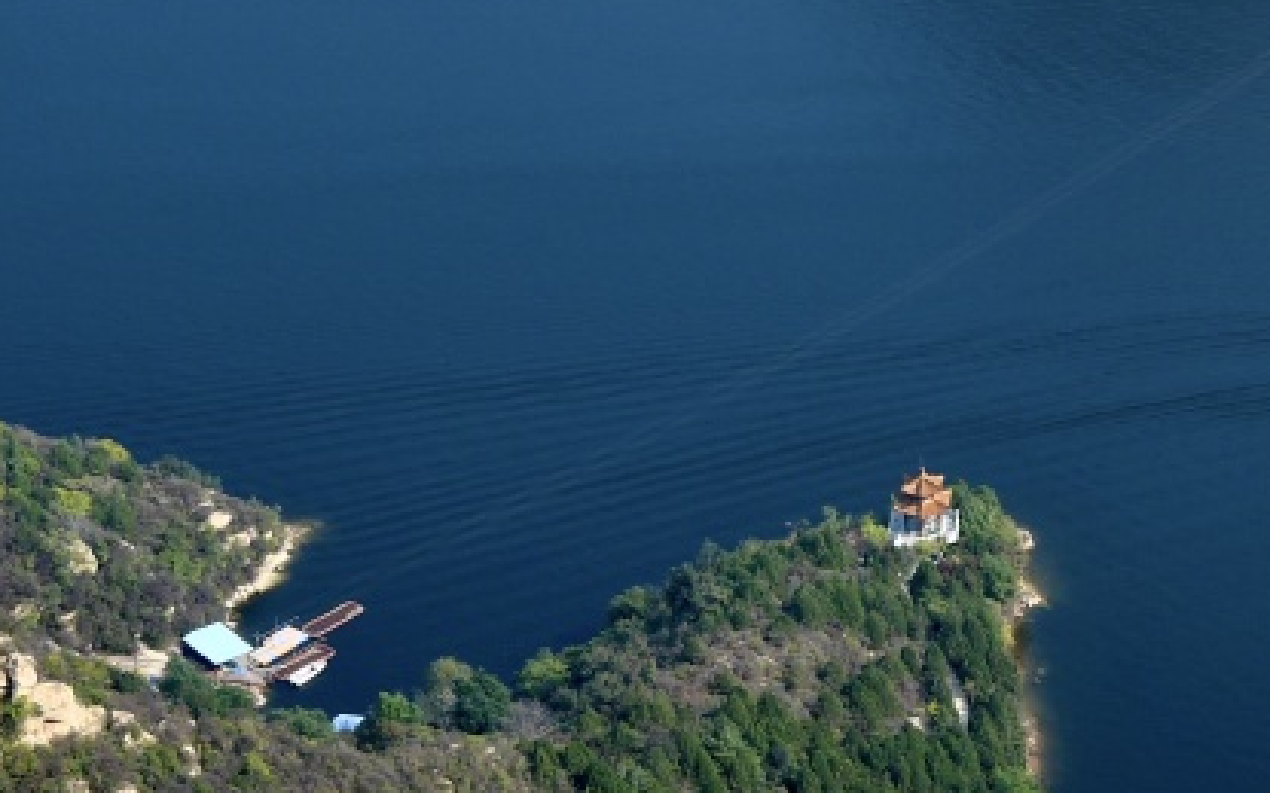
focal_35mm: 141
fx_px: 4880
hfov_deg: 14.4
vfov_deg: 9.2
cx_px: 1487
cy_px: -21
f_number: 8
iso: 160
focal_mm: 32
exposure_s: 1/250
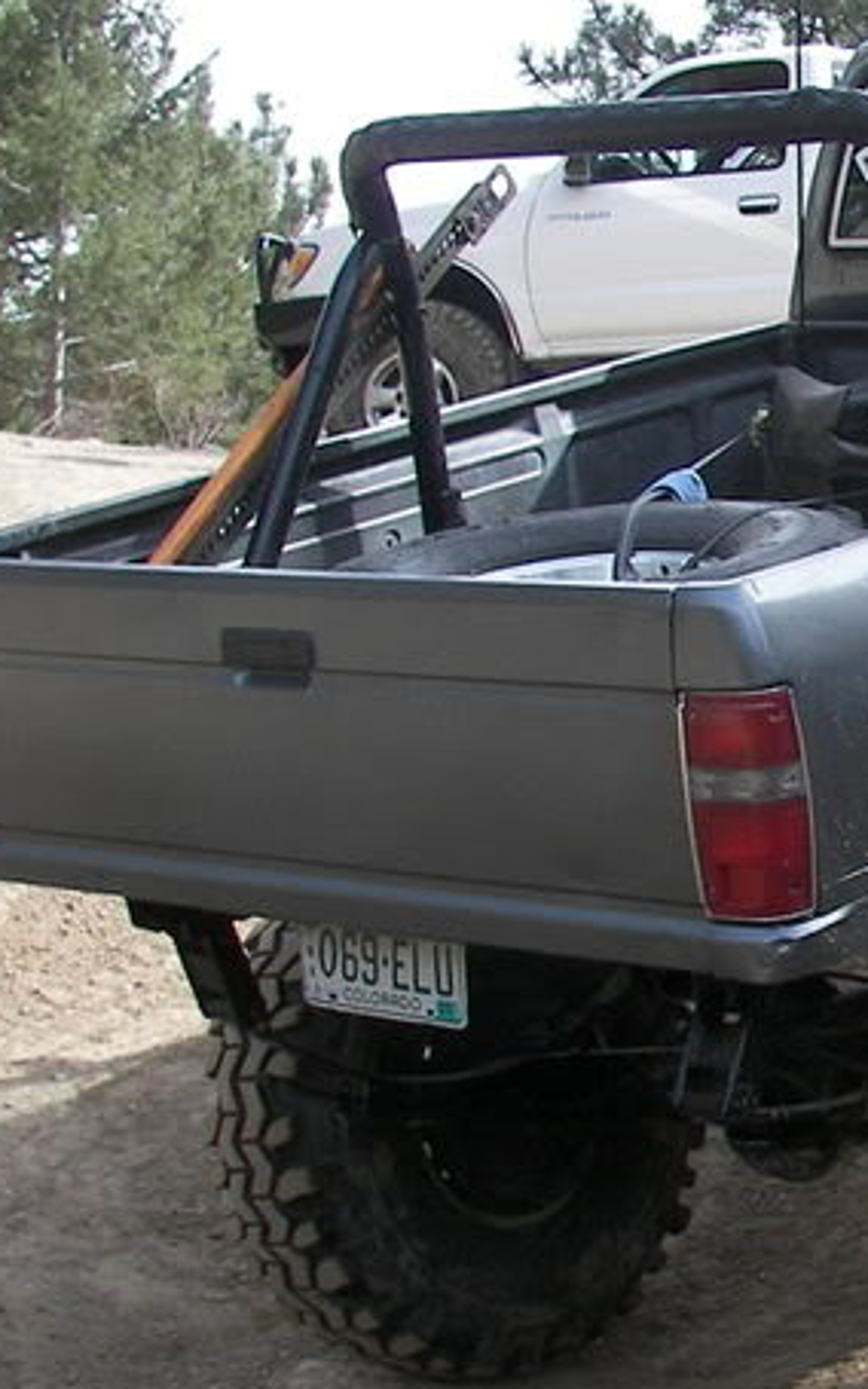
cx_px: 1278
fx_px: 3253
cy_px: 725
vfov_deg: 24.1
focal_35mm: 86
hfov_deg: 14.3
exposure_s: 1/250
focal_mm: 6
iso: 50
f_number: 2.8
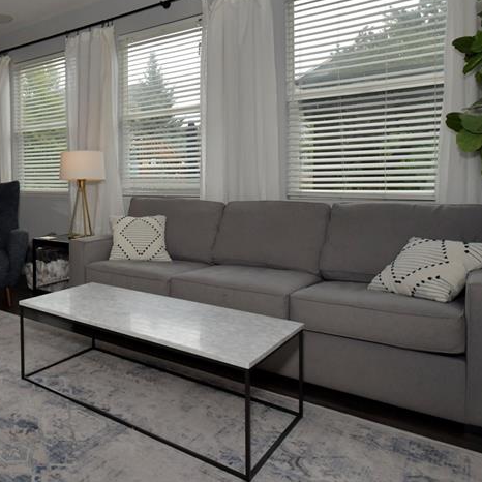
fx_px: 441
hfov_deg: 48.8
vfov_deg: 56.8
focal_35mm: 28
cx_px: 18
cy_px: 190
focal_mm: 15
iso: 1250
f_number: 11
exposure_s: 1/160
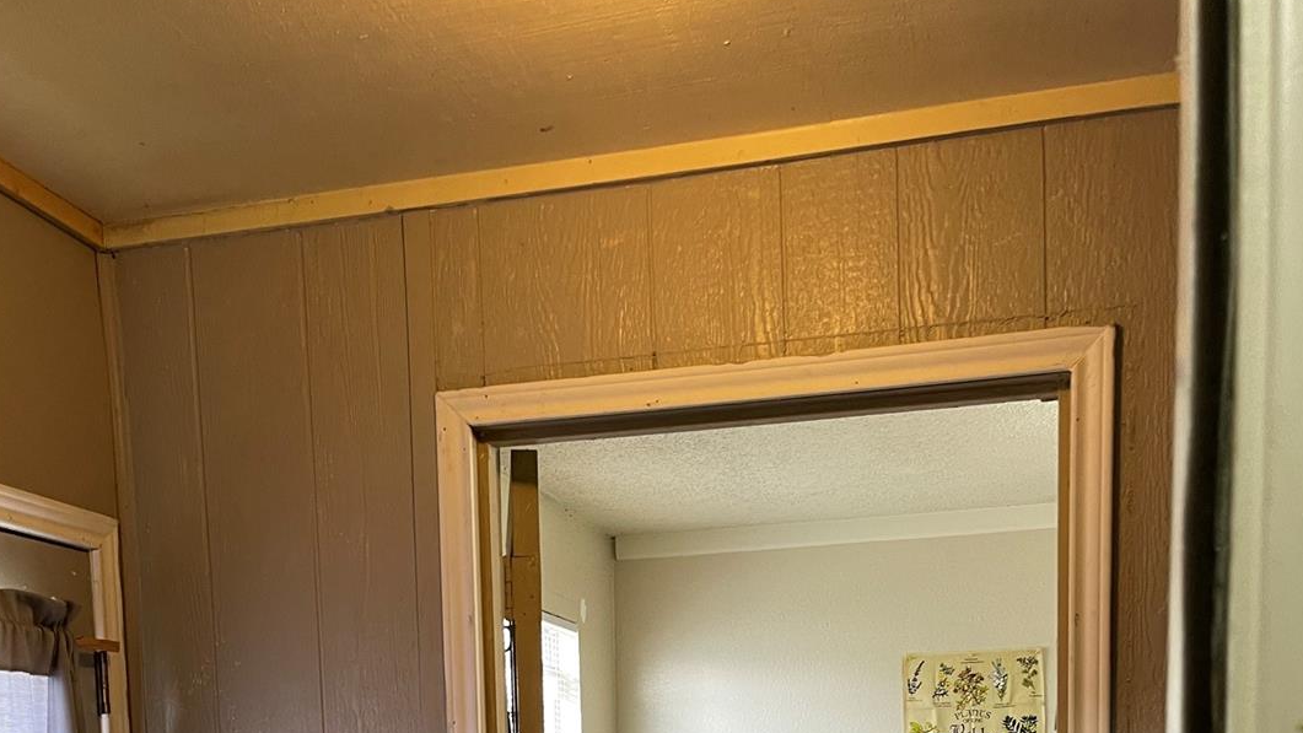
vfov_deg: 25.6
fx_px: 1417
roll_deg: +1.8
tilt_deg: -0.4
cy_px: 906
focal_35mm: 41
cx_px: 634
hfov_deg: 49.4
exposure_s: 1/60
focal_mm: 5.1
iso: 125
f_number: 1.6
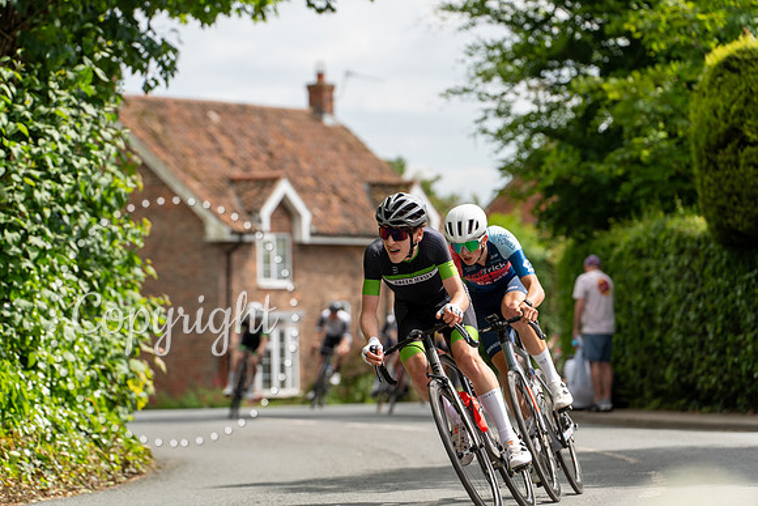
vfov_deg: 8.2
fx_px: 3517
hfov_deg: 12.3
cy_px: 253
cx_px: 379
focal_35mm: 167
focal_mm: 167
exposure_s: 1/640
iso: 100
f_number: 4
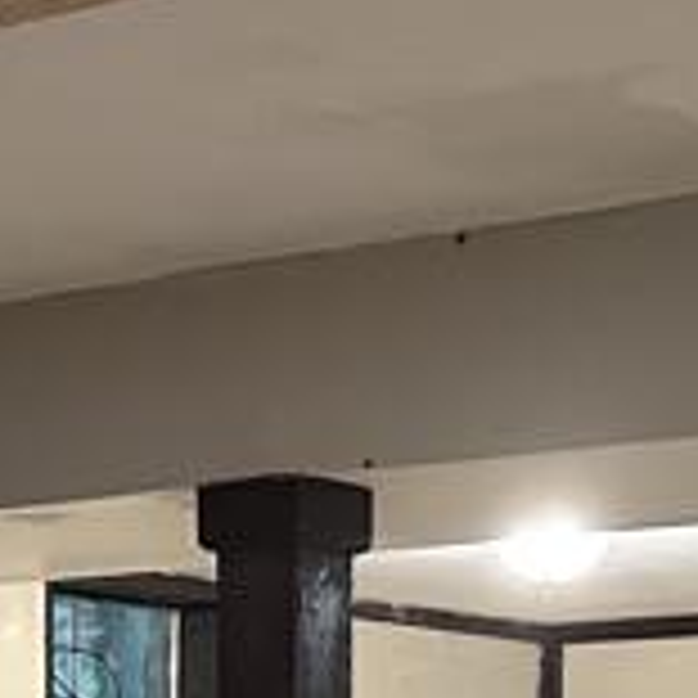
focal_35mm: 140
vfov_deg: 11.6
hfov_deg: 12.4
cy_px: 1216
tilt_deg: -2.4
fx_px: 3194
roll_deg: -1.1
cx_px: 212
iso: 800
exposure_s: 1/40
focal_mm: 6.86
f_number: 1.78
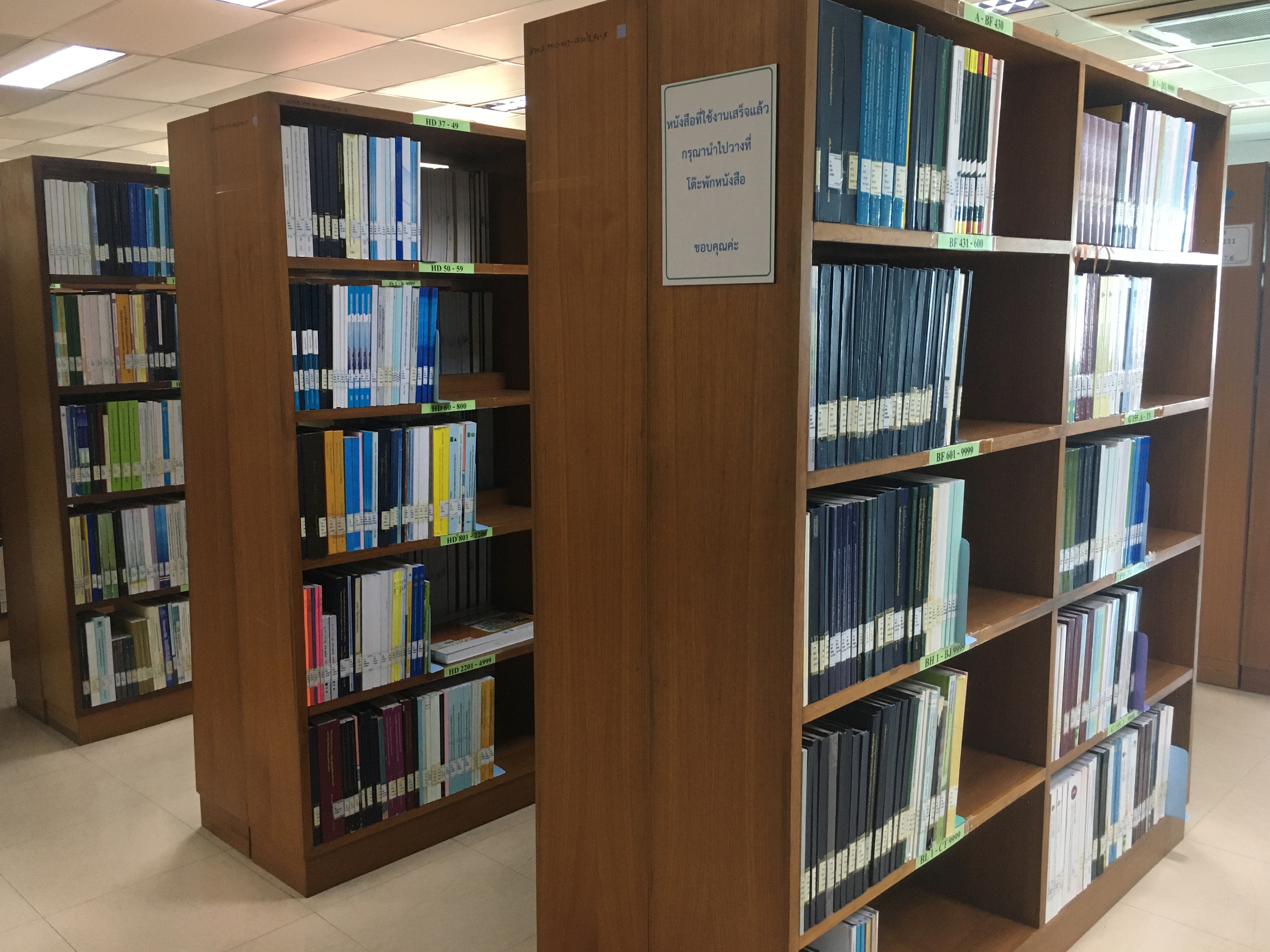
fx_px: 1101
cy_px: 466
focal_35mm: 30
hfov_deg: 60.0
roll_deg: +0.3
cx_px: 634
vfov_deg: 46.8
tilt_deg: -8.2
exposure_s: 1/33
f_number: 2.2
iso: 200
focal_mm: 4.15
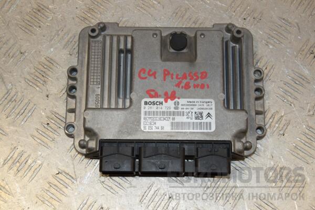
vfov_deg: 22.6
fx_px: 525
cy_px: 105
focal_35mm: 60
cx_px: 158
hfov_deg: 33.4
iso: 800
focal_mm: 40
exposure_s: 1/200
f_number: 9
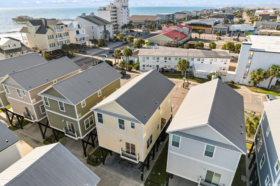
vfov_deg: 57.2
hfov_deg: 78.6
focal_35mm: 22
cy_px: 93
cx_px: 140
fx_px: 171
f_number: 2.8
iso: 140
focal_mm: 8.38
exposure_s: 1/250
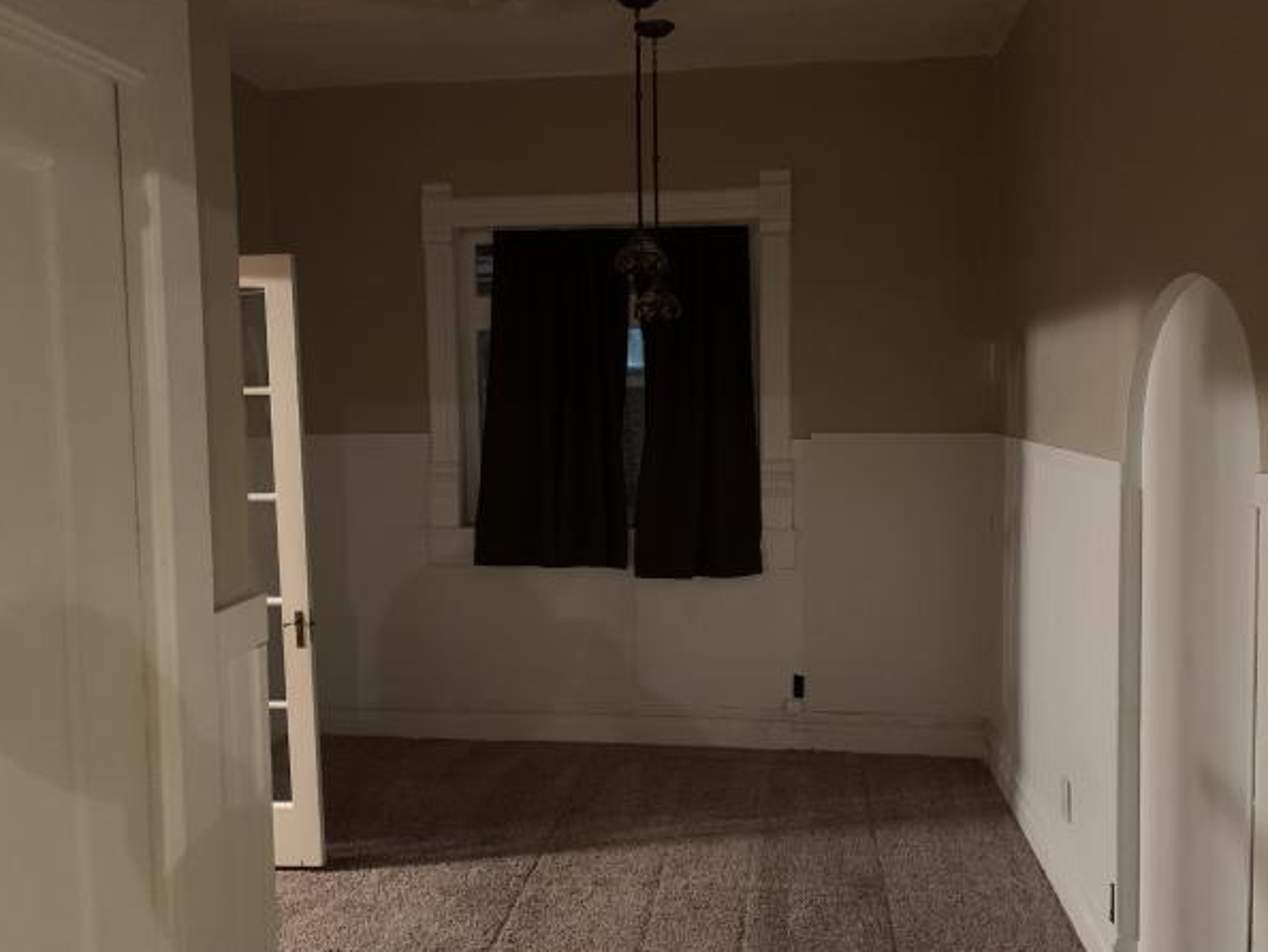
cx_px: 675
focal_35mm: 28
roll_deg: +0.7
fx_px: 1026
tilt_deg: -3.7
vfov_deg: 49.8
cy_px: 463
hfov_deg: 63.4
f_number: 1.8
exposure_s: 1/17
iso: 800
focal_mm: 4.25
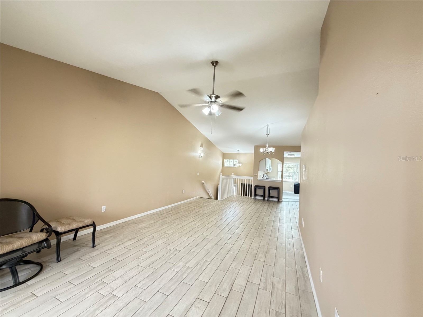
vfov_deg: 85.7
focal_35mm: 14
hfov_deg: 102.1
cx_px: 212
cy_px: 158
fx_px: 171
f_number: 2.2
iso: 500
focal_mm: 2.22
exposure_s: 1/60
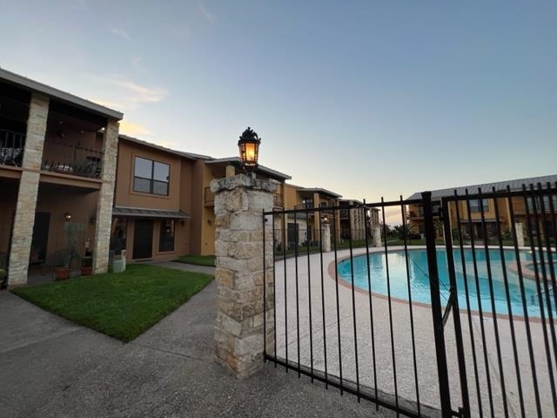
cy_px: 209
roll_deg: +0.3
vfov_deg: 89.9
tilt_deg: +7.3
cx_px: 278
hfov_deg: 106.2
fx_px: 209
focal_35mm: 13
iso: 50
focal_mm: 1.57
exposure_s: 1/120
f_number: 1.8
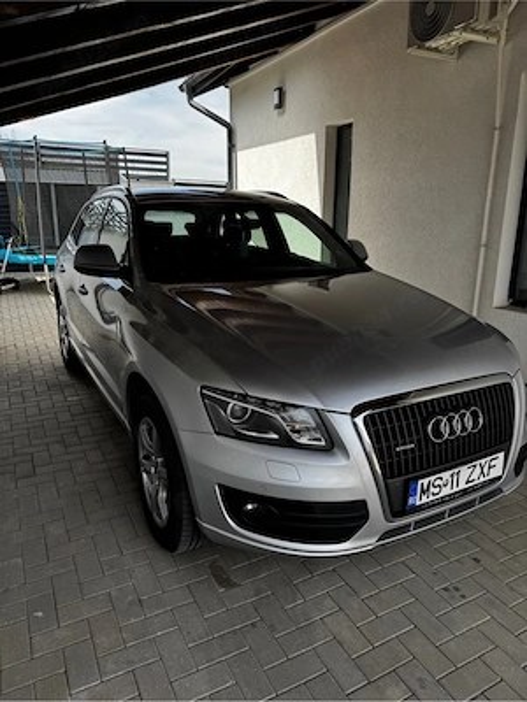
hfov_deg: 56.8
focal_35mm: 24
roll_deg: -0.4
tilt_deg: -14.5
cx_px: 264
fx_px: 487
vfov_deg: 71.6
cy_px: 351
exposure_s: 1/864
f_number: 1.78
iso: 80
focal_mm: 6.76
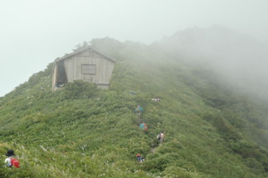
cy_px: 110
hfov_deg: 15.4
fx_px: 990
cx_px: 100
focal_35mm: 133
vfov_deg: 10.3
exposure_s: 1/1250
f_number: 4.5
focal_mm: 50
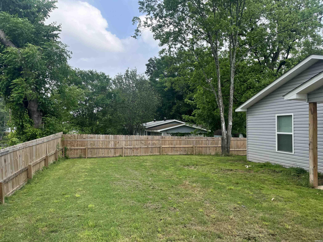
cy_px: 121
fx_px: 243
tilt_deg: +1.3
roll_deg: -0.7
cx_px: 162
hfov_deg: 67.3
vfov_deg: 53.1
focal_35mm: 26
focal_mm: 5.1
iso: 50
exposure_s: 1/3215
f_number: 1.6
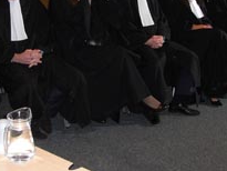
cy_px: 27
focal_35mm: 69
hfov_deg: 28.1
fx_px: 453
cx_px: 104
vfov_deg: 21.0
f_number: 3.4
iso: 250
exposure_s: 1/160
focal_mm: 6.3
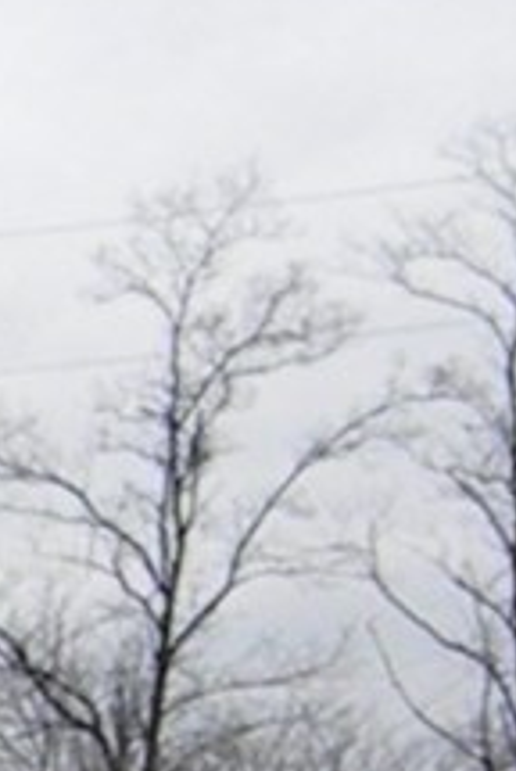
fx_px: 3814
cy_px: 1212
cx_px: -1286
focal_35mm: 178
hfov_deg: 6.7
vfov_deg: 11.0
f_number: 7.4
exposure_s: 1/270
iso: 720
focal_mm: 6.4
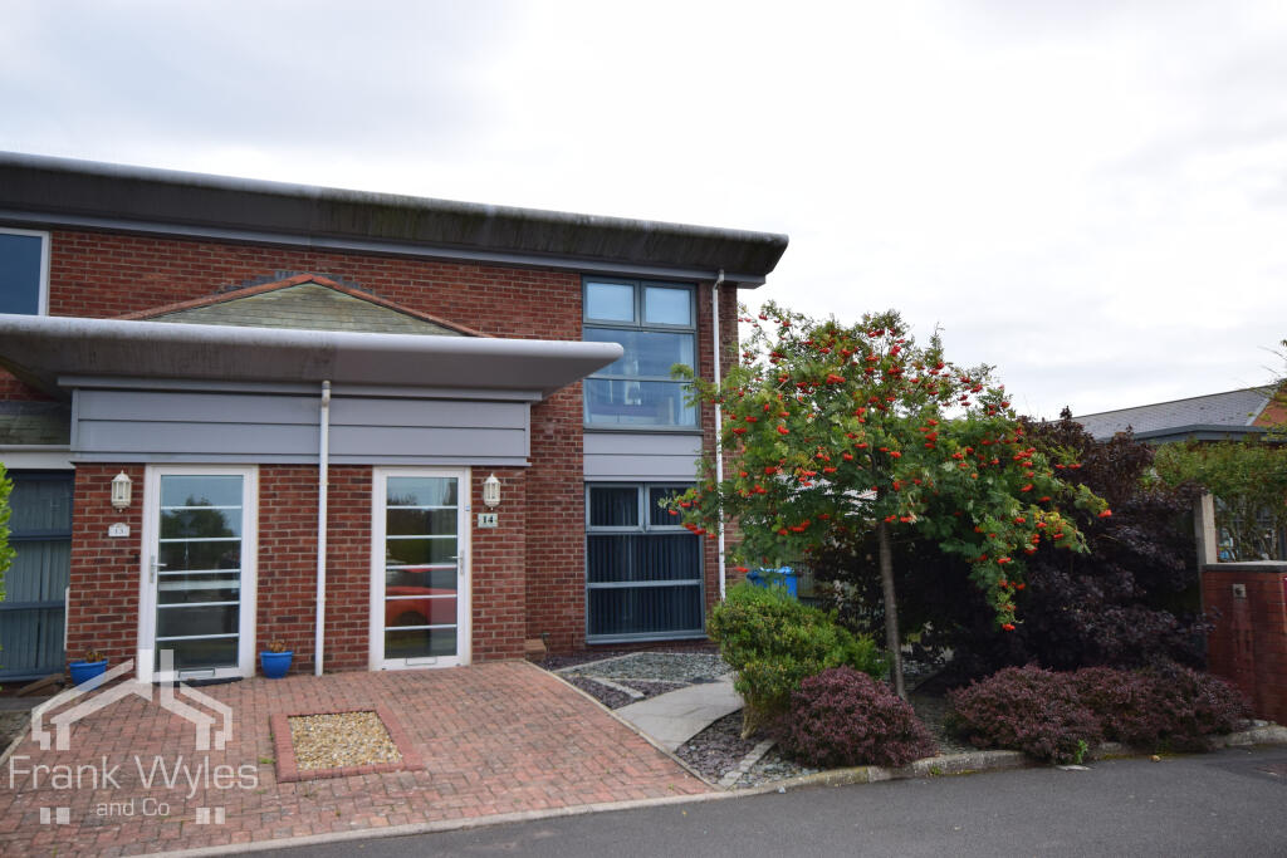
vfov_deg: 43.6
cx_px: 644
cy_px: 429
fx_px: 1073
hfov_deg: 61.9
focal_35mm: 30
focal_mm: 20
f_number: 10
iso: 320
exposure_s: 1/400
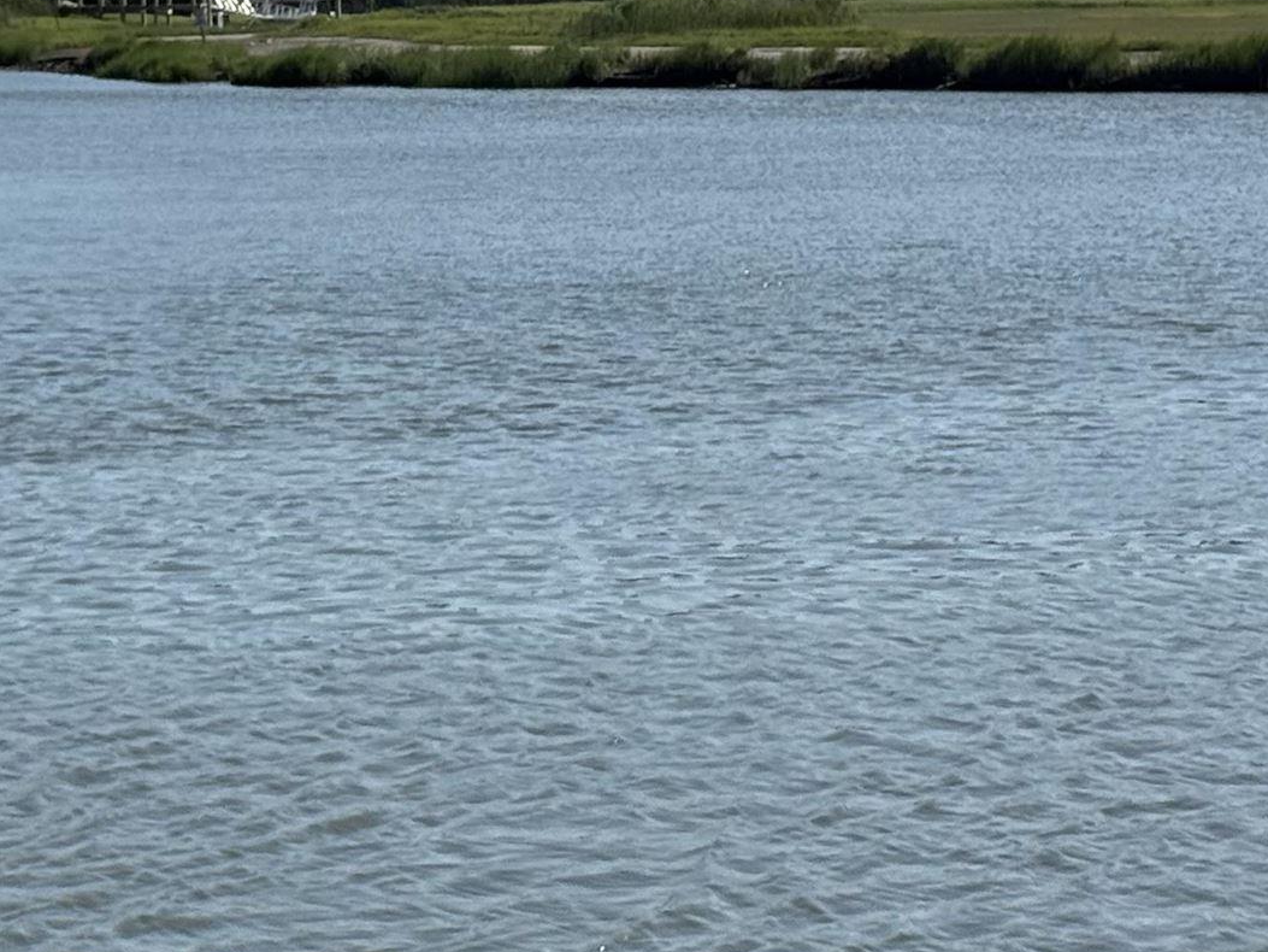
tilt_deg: -1.9
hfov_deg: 14.1
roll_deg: -1.3
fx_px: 5129
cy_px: 98
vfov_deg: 10.5
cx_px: 384
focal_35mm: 140
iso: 64
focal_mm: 6.76
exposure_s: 1/7874
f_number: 1.78
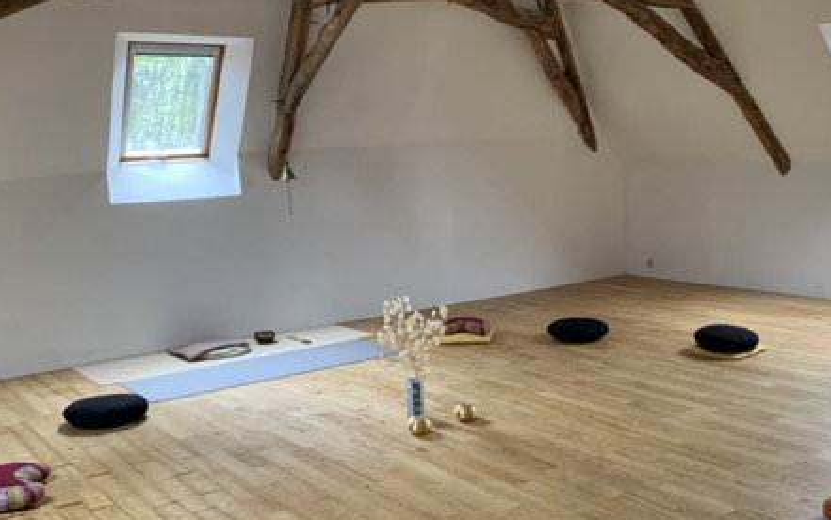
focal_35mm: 40
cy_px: 328
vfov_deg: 31.9
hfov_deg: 49.1
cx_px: 475
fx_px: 906
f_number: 1.8
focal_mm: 4.25
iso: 160
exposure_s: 1/60
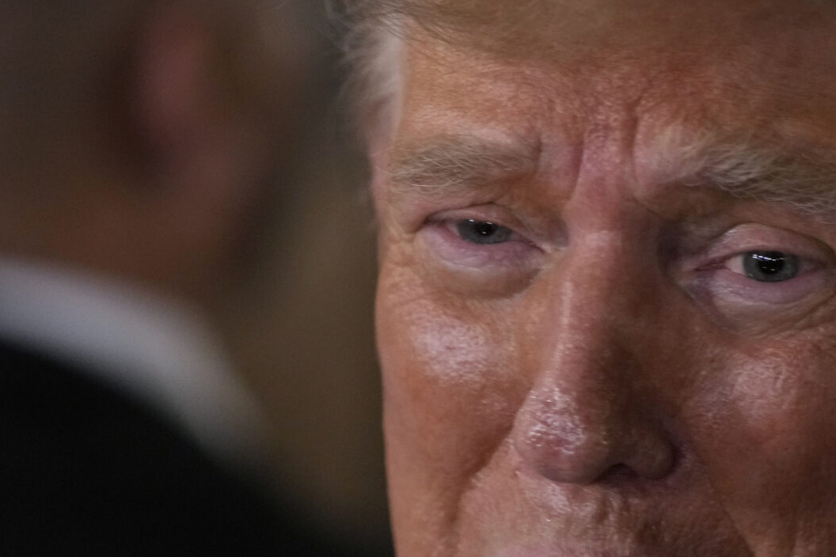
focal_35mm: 400
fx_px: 9288
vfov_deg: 3.4
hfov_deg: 5.2
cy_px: 231
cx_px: 609
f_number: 2.8
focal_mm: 165
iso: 4000
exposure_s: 1/100
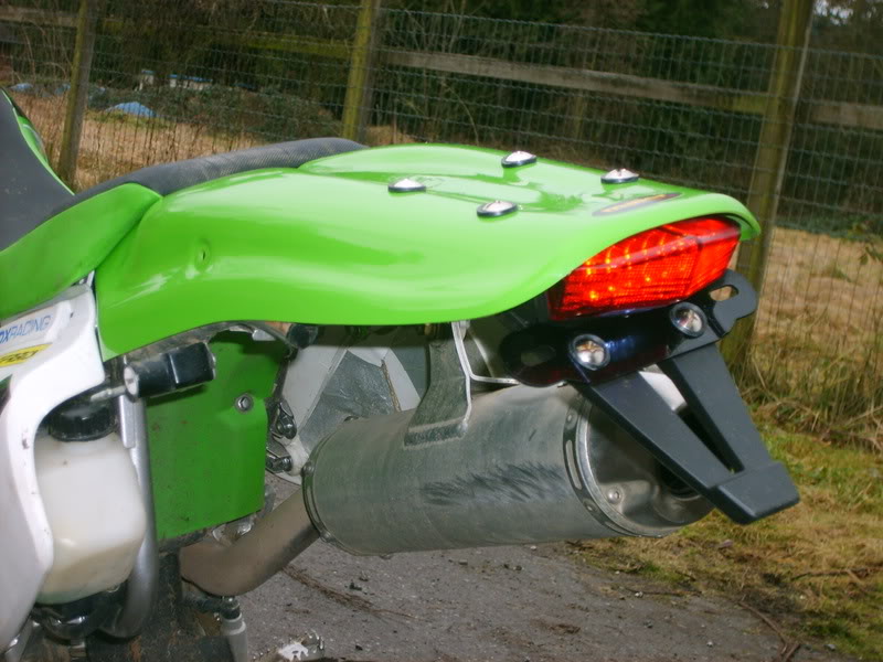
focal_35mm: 61
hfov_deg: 31.7
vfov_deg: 24.0
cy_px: 331
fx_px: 1556
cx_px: 442
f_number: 3.6
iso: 100
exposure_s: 1/45
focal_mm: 10.3
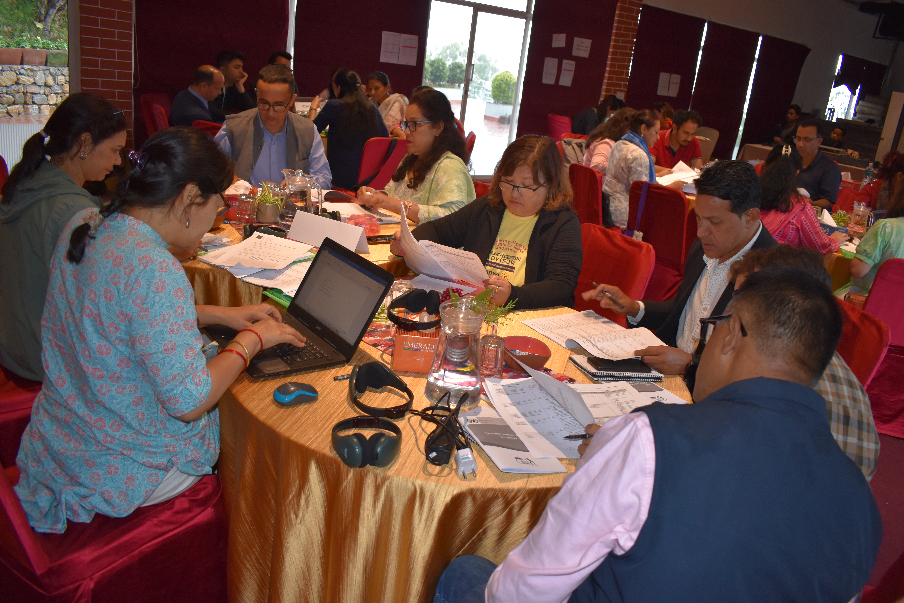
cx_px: 452
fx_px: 703
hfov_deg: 65.5
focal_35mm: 28
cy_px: 303
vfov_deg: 46.4
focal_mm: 18
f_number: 3.5
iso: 1000
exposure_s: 1/60
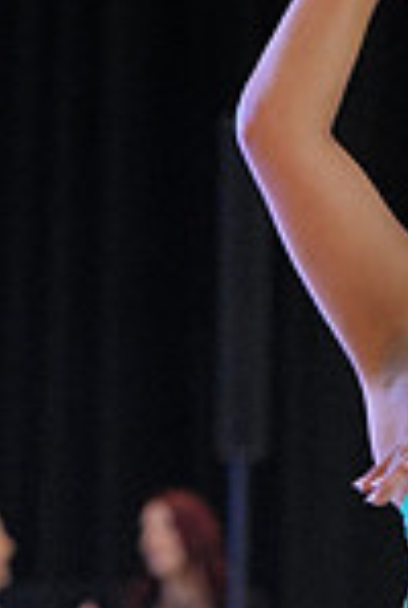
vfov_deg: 3.7
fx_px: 9323
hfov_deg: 2.5
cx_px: 581
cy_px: 841
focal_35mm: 551
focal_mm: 142
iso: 4000
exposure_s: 1/400
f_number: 5
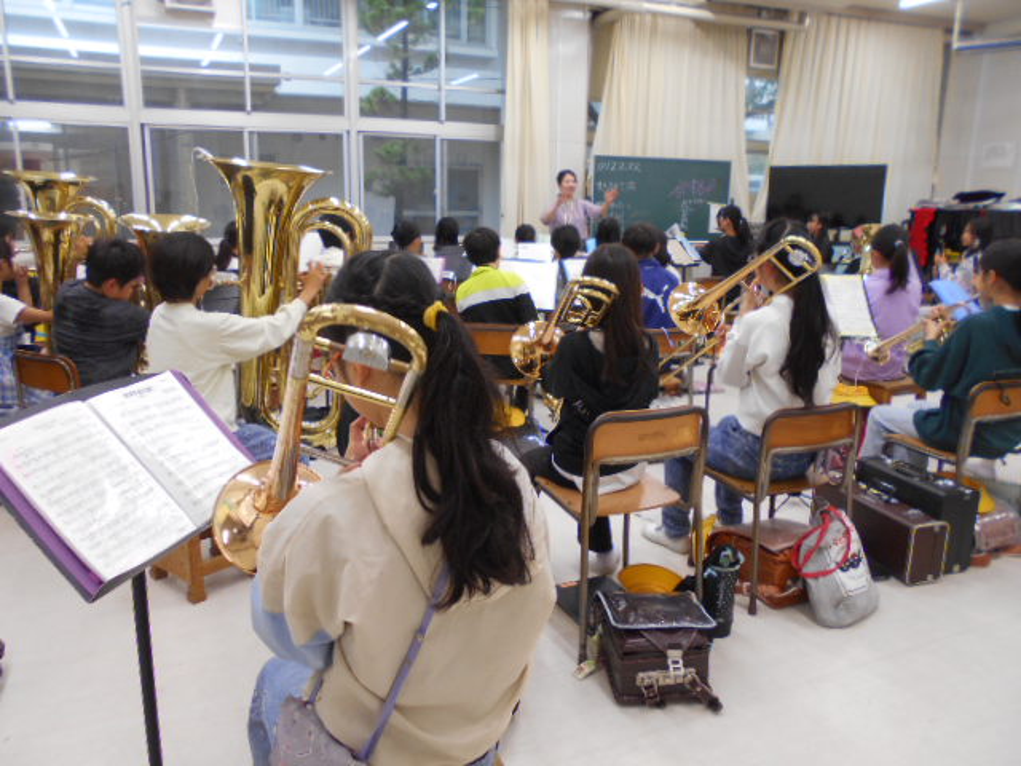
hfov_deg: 67.3
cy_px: 383
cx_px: 510
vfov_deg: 53.1
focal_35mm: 26
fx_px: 767
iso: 140
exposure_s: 1/30
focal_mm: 4.6
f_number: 3.2
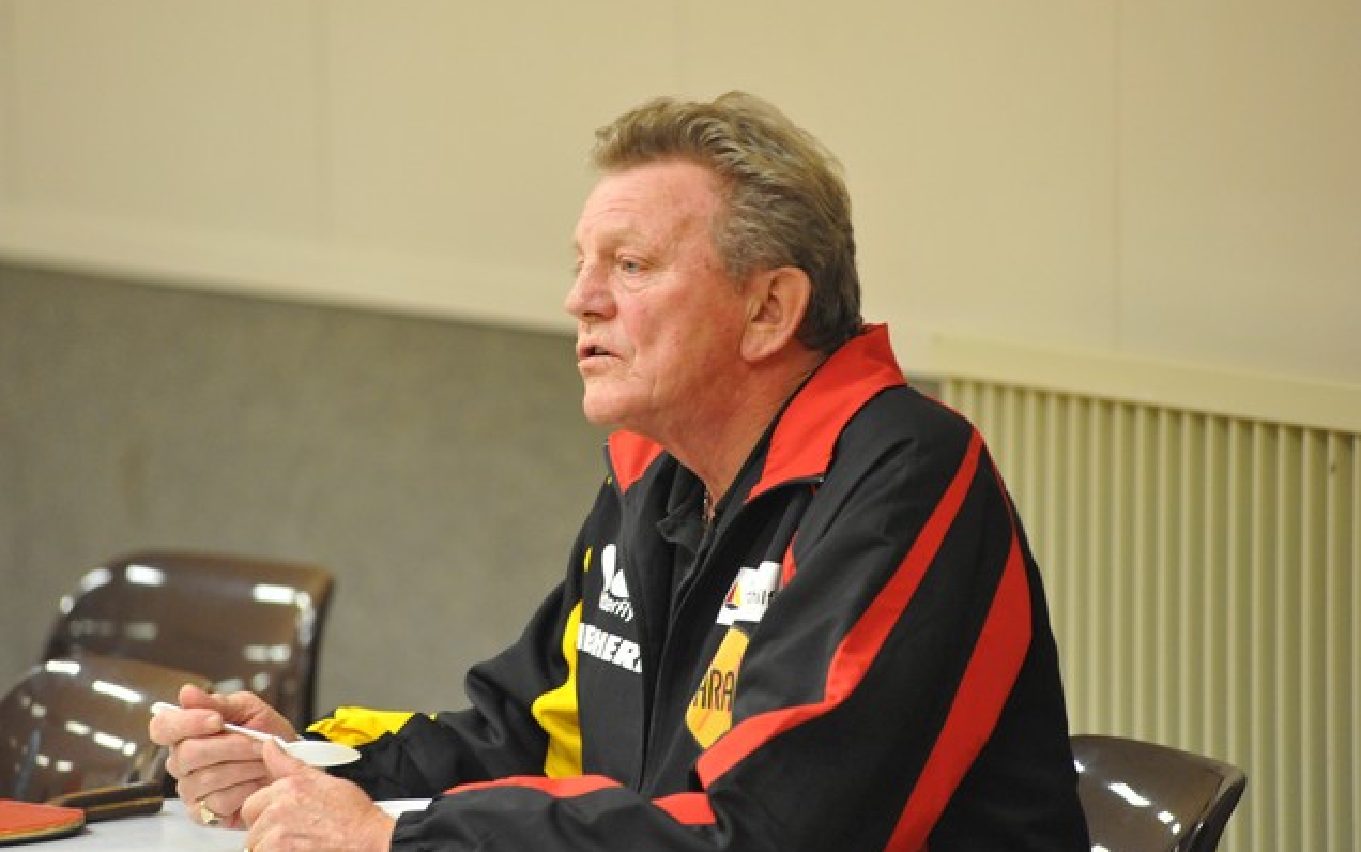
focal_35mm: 205
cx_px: 680
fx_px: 7606
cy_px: 411
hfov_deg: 10.2
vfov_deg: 6.4
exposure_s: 1/100
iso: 6400
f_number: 5
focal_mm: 200
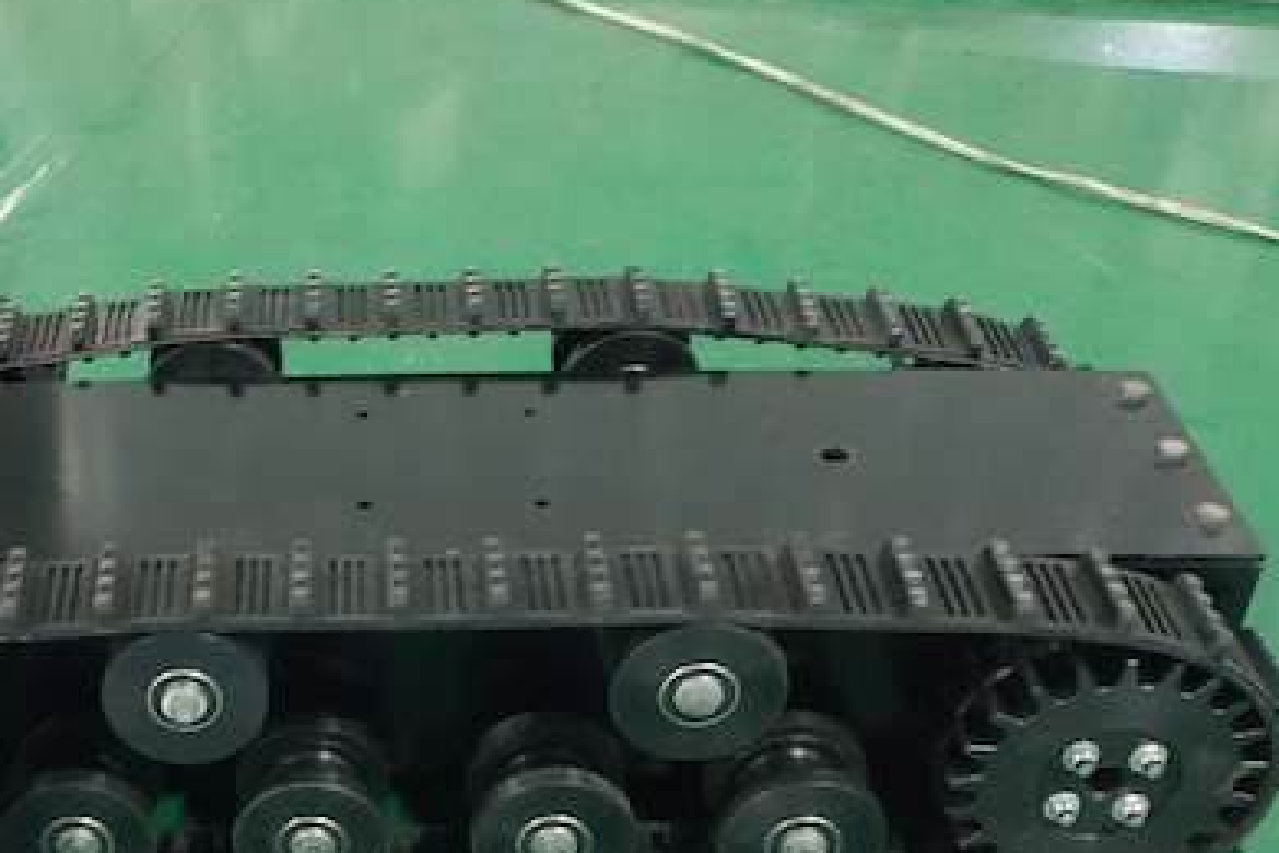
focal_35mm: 64
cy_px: 743
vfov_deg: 20.9
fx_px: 2274
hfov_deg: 30.4
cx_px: 207
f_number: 2
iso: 1514
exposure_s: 1/12
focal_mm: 4.5
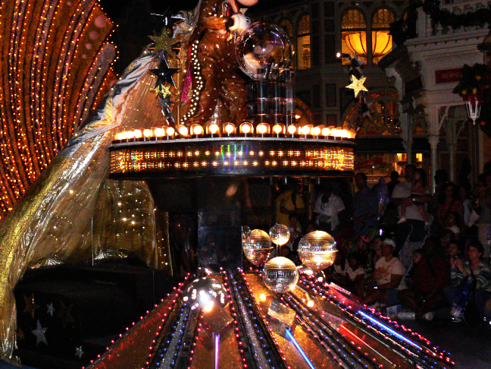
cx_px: 172
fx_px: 766
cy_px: 162
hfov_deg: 35.3
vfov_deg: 27.0
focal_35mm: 54
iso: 400
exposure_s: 1/30
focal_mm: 7.4
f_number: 2.8
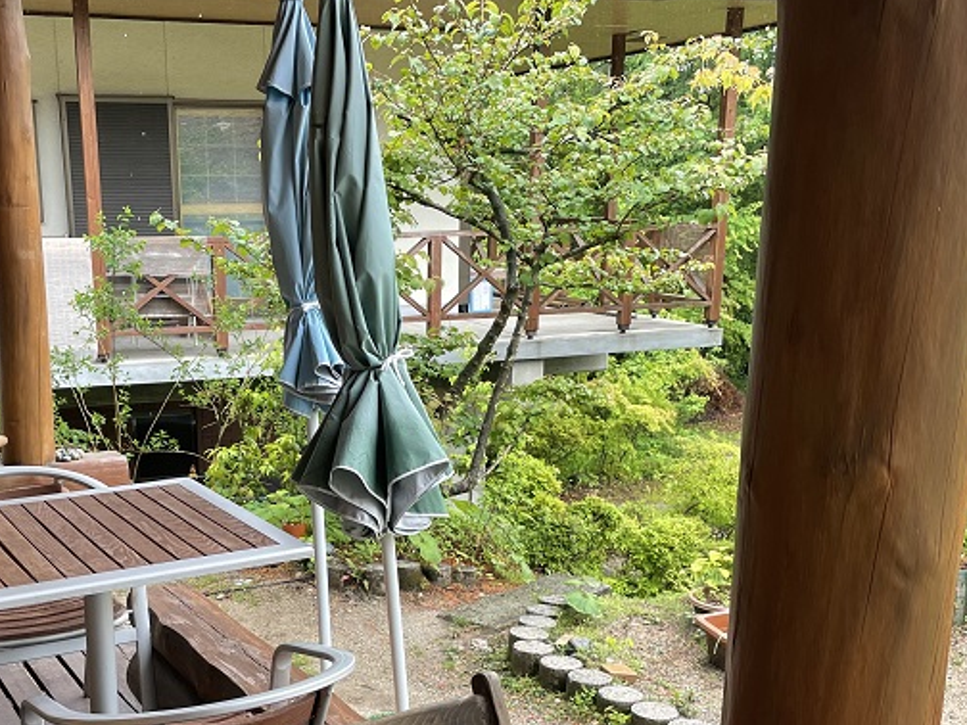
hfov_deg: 44.4
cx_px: 356
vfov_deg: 34.0
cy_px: 500
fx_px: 1173
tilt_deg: -15.8
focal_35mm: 42
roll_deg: +0.4
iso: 32
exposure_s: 1/125
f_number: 1.6
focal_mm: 4.2
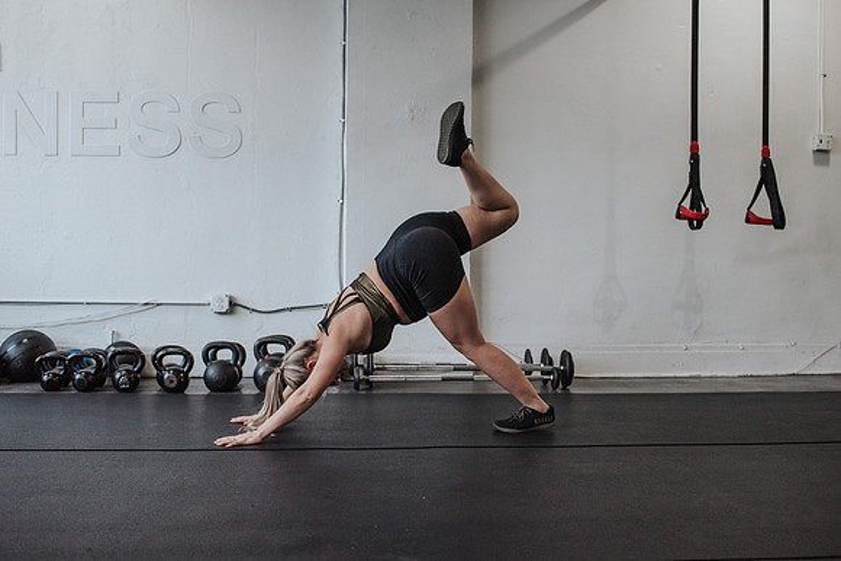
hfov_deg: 50.8
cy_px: 280
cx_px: 441
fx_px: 884
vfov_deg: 35.2
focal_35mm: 38
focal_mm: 35
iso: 800
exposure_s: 1/250
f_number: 3.2
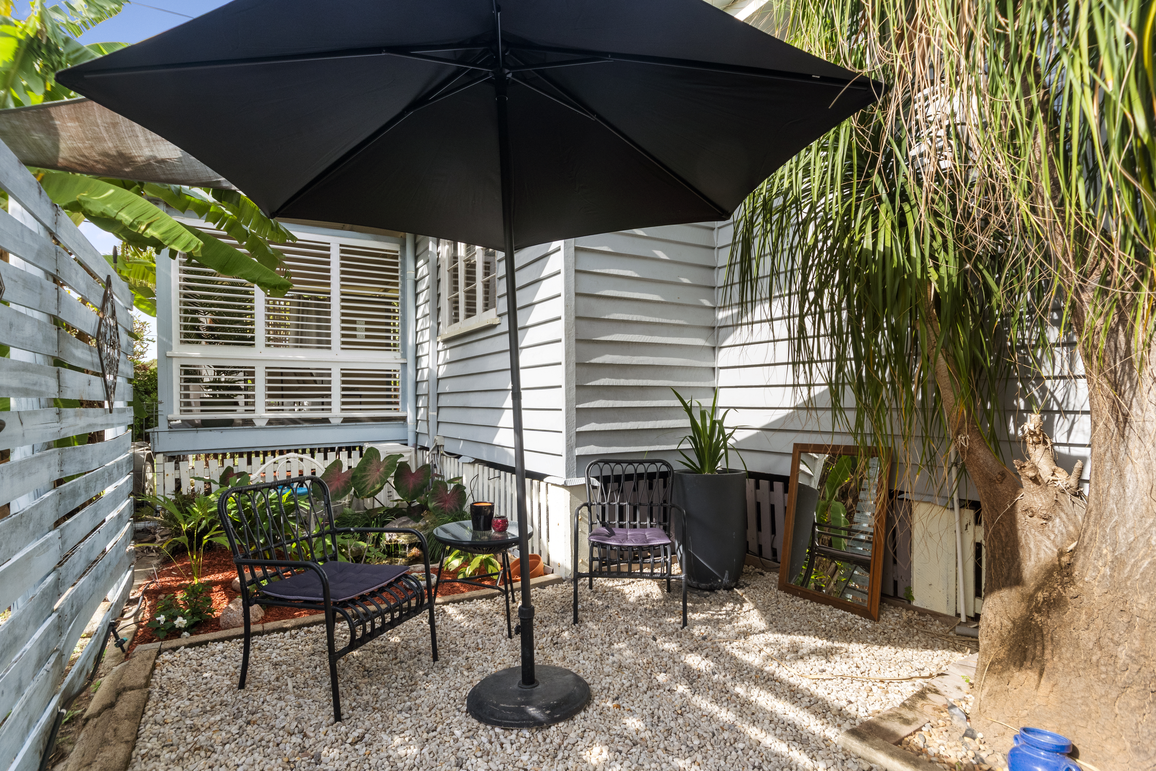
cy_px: 386
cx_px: 578
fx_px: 578
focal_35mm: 18
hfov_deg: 90.0
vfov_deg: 67.4
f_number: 8
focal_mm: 12
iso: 400
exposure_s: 1/250
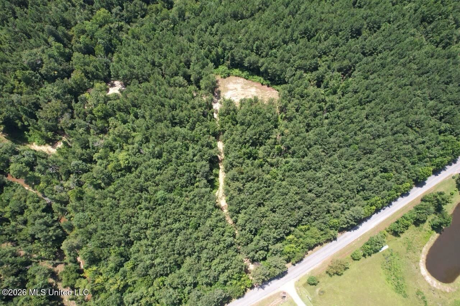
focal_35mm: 22
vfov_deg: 57.2
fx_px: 281
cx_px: 230
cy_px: 153
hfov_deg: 78.6
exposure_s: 1/725
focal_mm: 8.4
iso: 100
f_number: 2.8
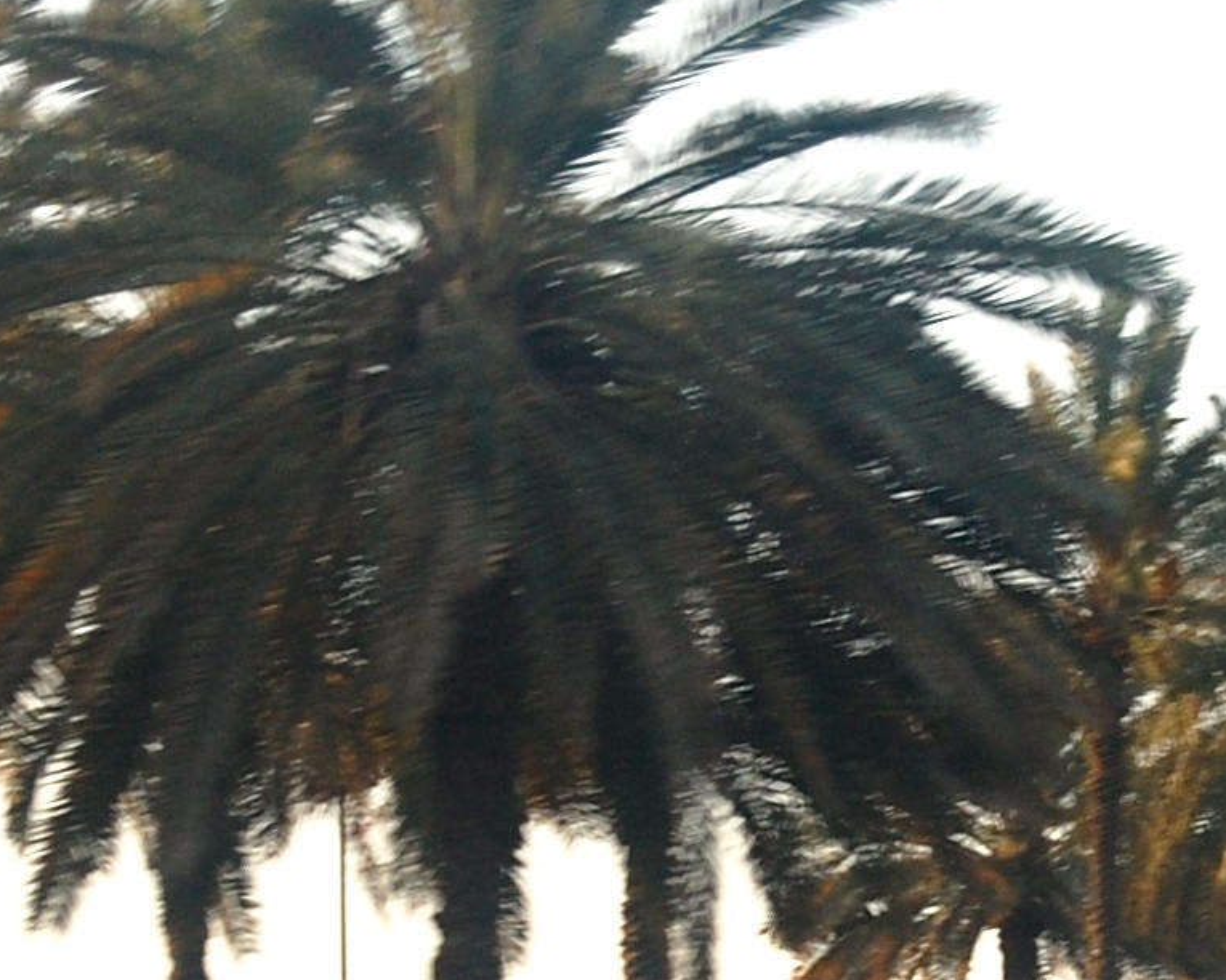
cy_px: 845
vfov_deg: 8.7
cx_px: 1175
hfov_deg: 10.8
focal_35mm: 177
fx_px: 6422
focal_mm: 32
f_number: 5.6
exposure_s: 1/125
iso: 200
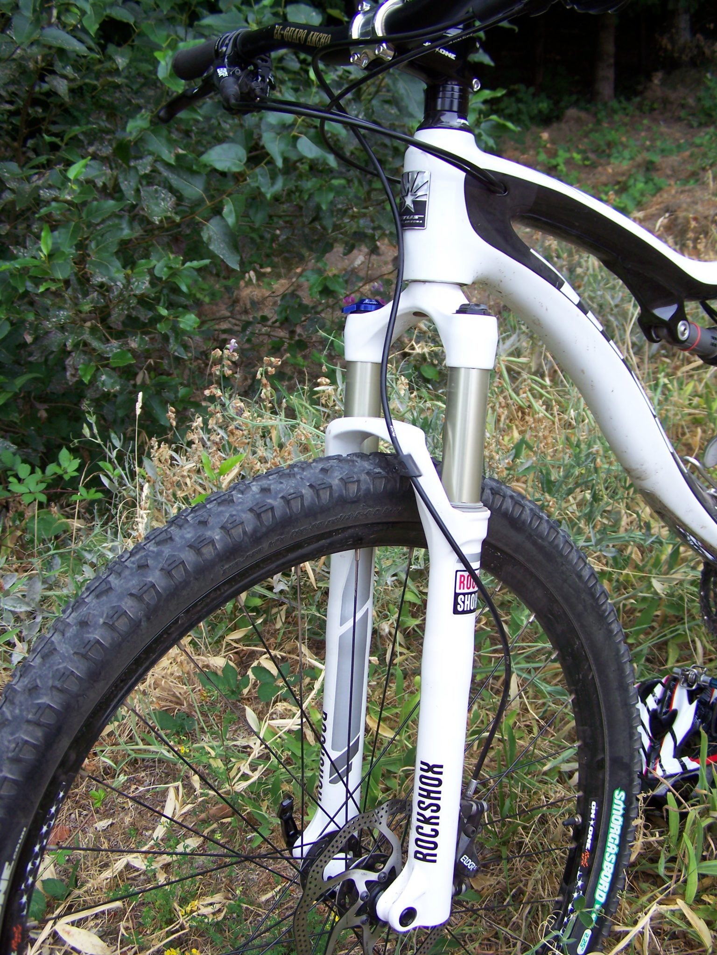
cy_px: 478
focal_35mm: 38
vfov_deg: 49.0
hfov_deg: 37.7
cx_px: 358
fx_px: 1049
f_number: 2.8
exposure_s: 1/60
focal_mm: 6.3
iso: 64
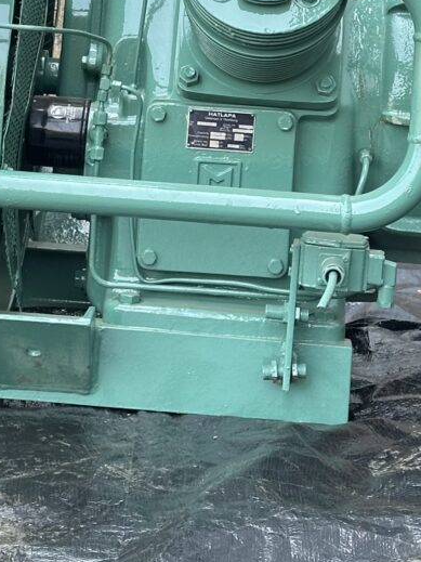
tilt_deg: +0.1
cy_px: -138
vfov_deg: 13.5
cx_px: 214
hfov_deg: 10.4
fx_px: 2304
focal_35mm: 142
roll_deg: -1.3
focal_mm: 6.86
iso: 64
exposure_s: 1/254
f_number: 1.78
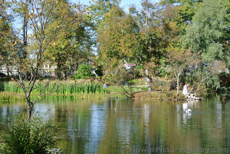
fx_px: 518
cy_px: 77
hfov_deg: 25.0
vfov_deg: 16.9
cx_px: 115
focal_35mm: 81
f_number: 5.6
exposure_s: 1/200
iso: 100
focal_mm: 30
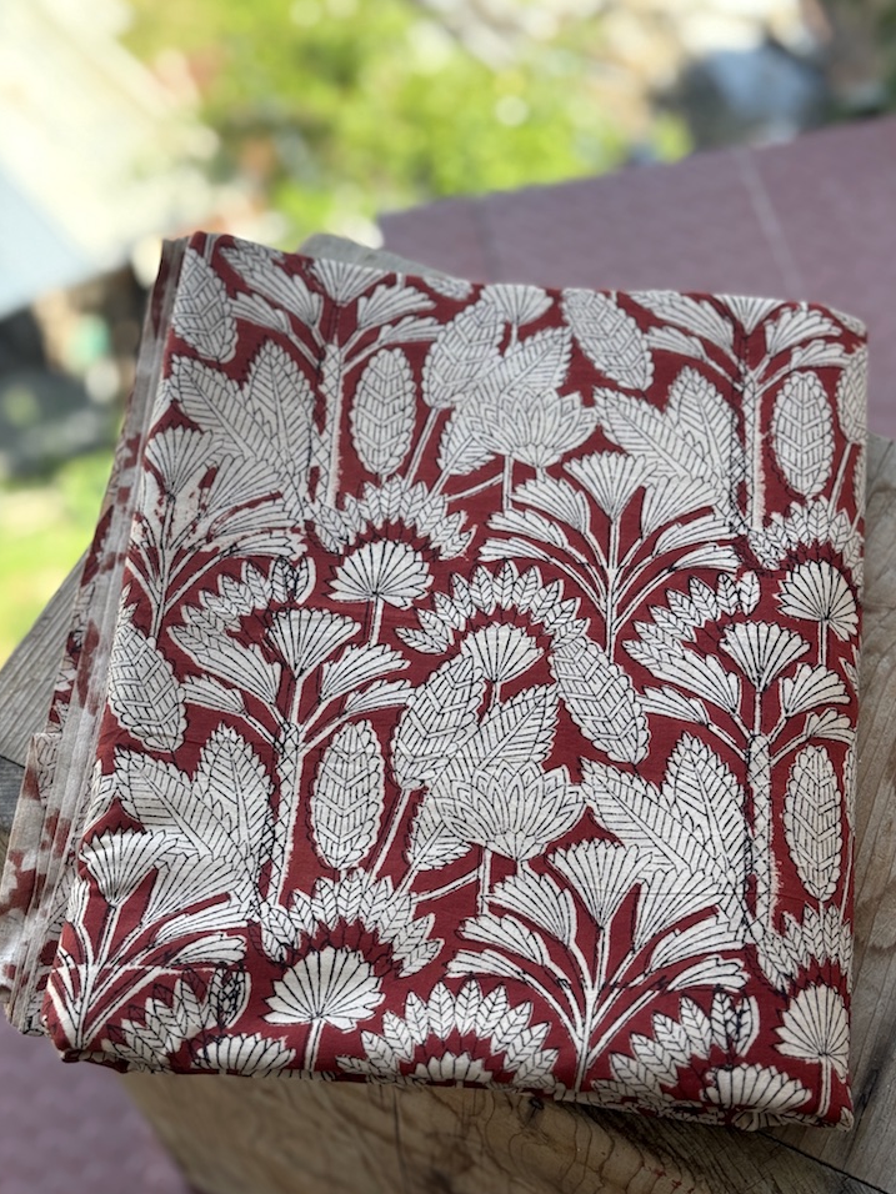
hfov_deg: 29.1
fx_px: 1726
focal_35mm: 50
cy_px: 619
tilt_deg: -59.4
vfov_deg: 38.2
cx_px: 463
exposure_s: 1/598
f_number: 1.78
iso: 64
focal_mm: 6.76
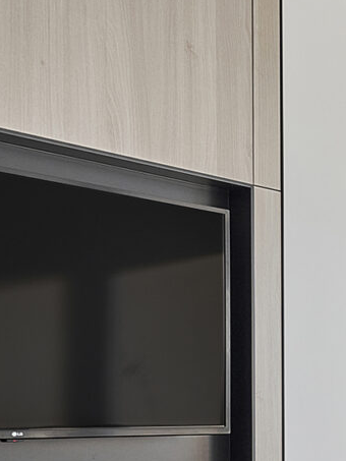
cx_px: 795
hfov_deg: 14.2
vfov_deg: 25.0
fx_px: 1012
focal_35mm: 76
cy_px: 398
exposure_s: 1/40
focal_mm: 14
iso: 100
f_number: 6.3
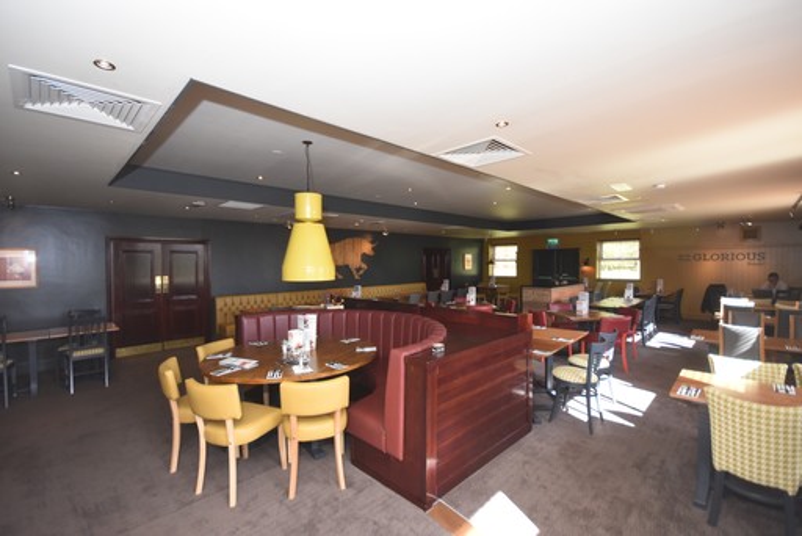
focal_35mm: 15
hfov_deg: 100.4
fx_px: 334
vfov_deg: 77.4
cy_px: 268
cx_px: 401
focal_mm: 10
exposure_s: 1/160
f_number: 4.5
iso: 800
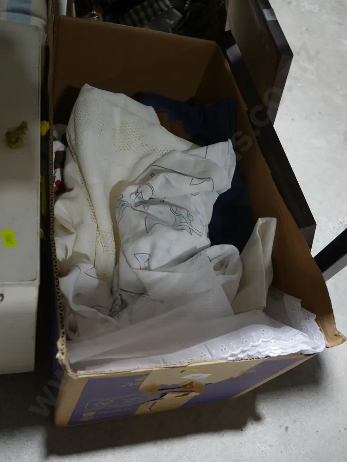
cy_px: 231
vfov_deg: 60.0
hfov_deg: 46.8
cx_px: 174
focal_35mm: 30
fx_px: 401
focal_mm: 15
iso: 320
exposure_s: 1/60
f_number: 3.6
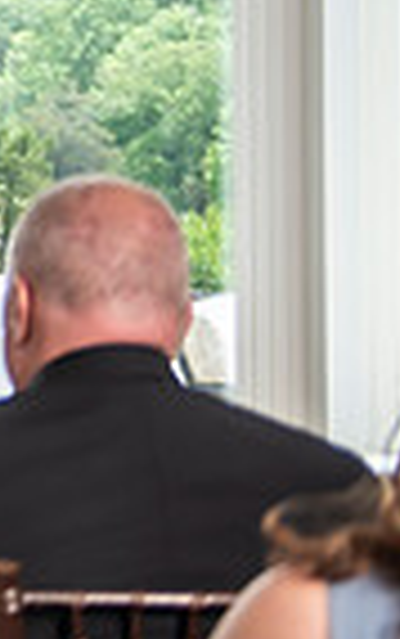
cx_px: -864
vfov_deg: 11.0
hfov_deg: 6.3
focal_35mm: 188
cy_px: -15
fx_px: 3272
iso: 250
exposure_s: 1/250
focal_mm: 44
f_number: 2.8
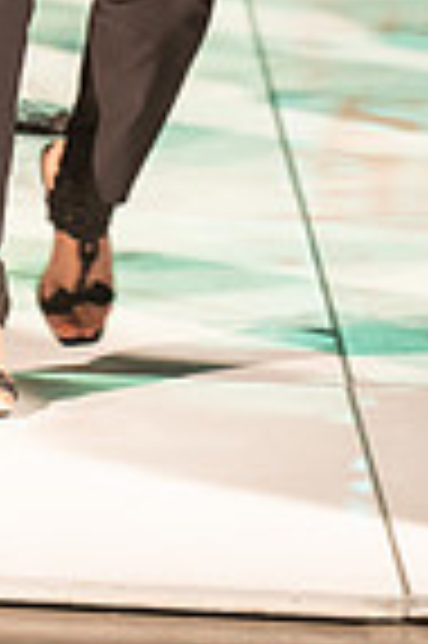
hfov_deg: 3.2
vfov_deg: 4.8
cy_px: -360
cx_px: 81
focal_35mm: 426
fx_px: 7615
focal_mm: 135
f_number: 2.8
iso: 1100
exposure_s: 1/200
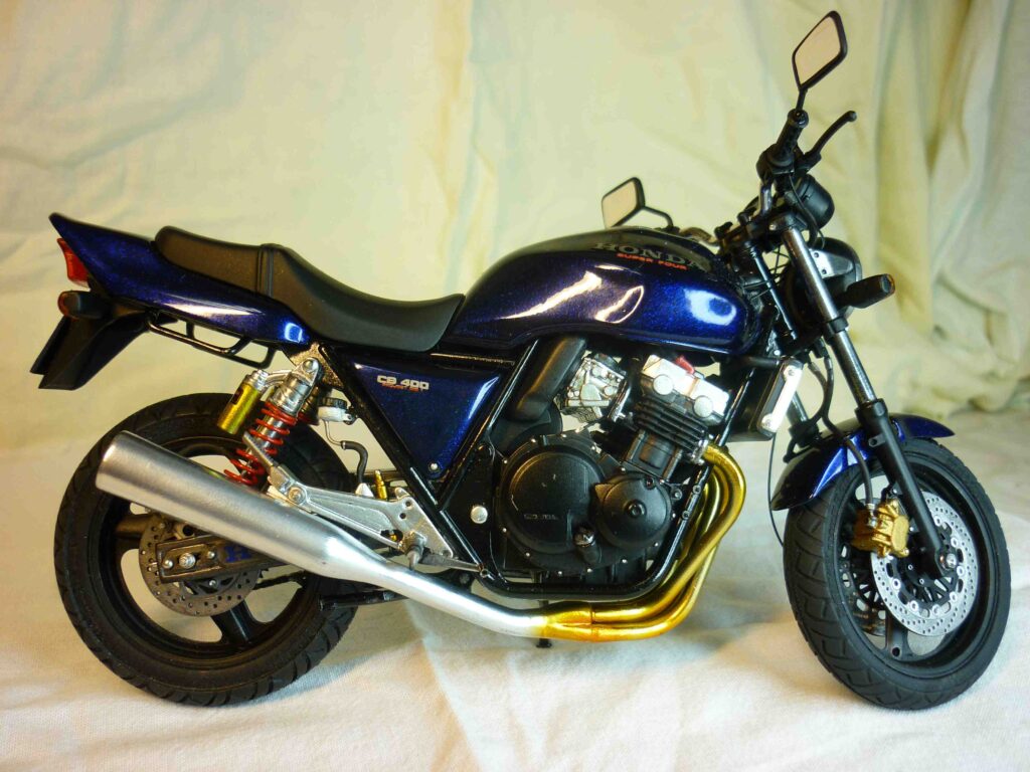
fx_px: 982
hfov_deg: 55.4
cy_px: 386
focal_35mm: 33
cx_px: 515
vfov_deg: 42.9
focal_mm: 5.5
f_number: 2.8
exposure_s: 1/40
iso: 80
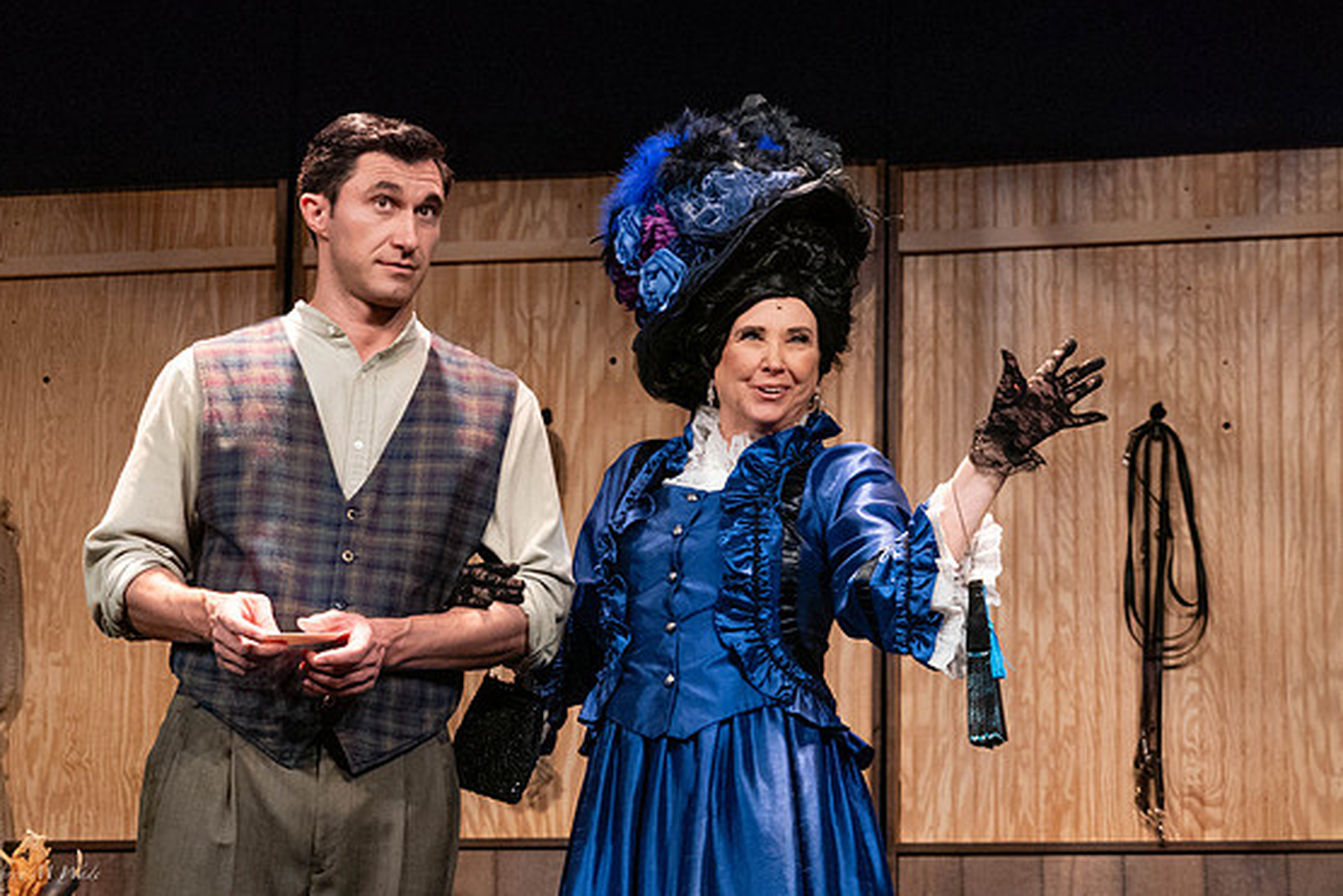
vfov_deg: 13.7
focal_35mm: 100
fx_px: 3731
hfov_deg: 20.4
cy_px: 404
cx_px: 751
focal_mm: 73
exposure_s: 1/400
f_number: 5.6
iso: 4000
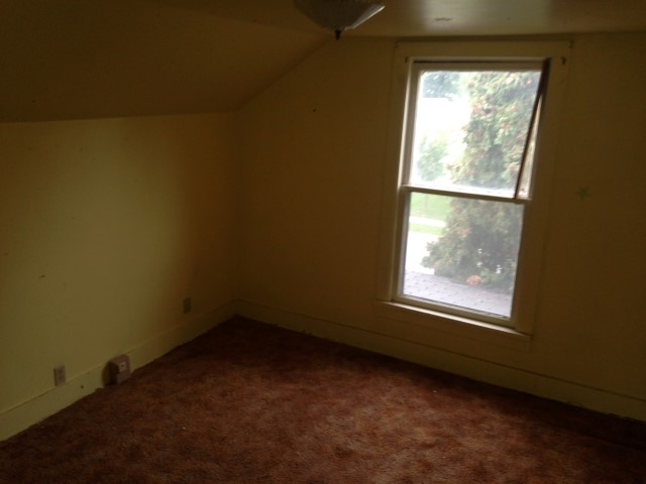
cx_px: 323
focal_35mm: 33
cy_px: 242
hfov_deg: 55.4
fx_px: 616
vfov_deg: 42.9
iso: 64
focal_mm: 4.12
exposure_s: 1/20
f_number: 2.4
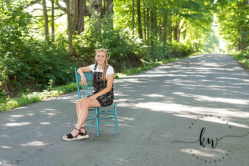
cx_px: 123
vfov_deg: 19.2
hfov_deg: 28.5
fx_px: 491
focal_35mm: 71
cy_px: 83
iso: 640
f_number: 3.5
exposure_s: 1/200
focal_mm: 70
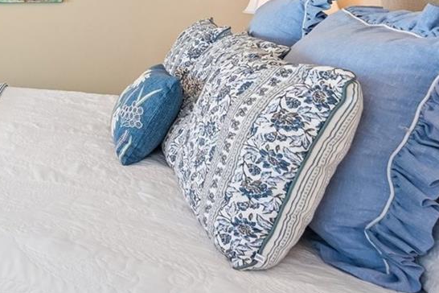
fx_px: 500
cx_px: -190
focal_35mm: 41
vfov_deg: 29.5
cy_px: -28
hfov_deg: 30.7
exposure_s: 1/15
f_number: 8
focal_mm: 14
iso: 400
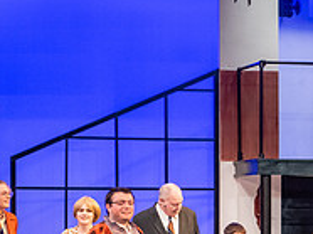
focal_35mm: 210
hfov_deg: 9.3
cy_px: 221
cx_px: 340
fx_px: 1896
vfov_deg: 7.0
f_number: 3.5
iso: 2500
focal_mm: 70
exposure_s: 1/200
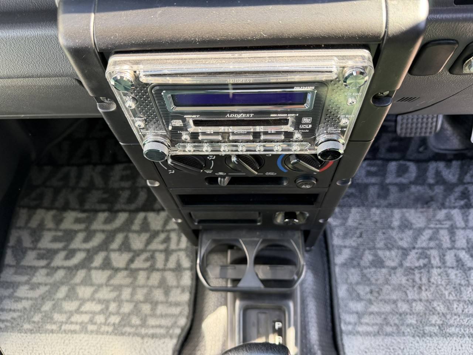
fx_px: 328
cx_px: 236
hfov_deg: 71.6
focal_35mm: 24
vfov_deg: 56.8
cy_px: 178
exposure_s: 1/120
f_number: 1.78
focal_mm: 6.76
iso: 200
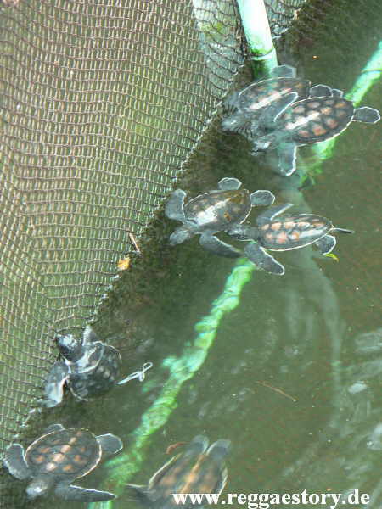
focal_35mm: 234
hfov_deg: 6.4
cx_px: 191
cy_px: 254
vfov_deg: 8.5
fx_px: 3443
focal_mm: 40.1
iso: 100
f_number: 3.3
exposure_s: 1/30
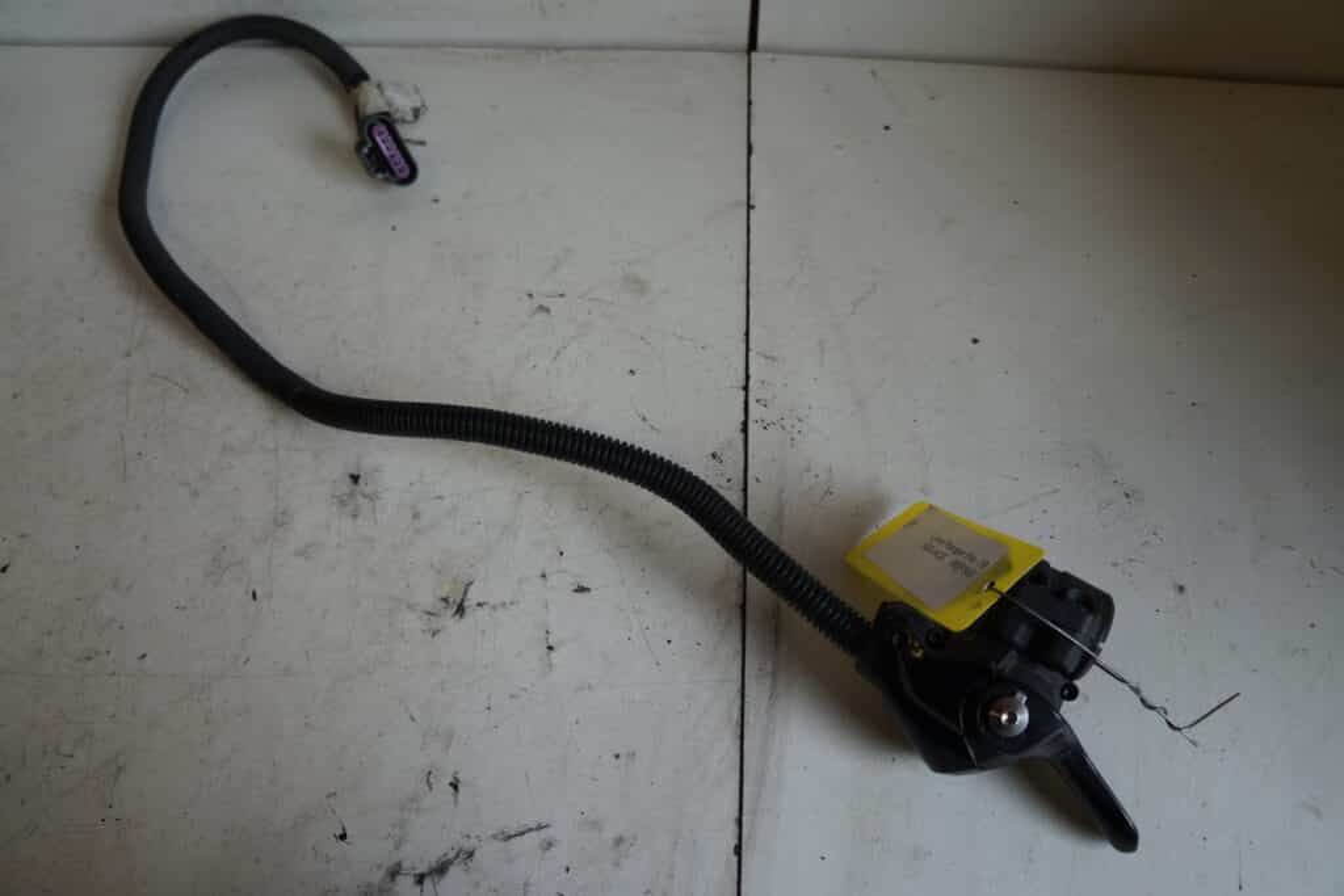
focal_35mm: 27
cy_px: 448
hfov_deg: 67.4
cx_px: 672
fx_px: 1008
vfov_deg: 47.9
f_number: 3.5
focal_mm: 18
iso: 100
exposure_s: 1/80
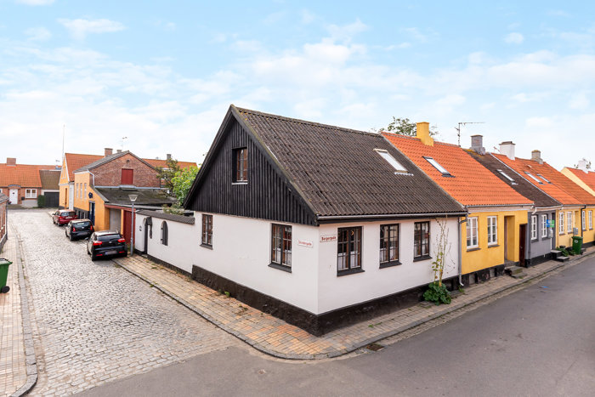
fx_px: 325
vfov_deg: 62.9
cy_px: 198
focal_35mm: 20
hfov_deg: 85.0
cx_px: 298
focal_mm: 13.1
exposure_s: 1/200
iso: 200
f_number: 8
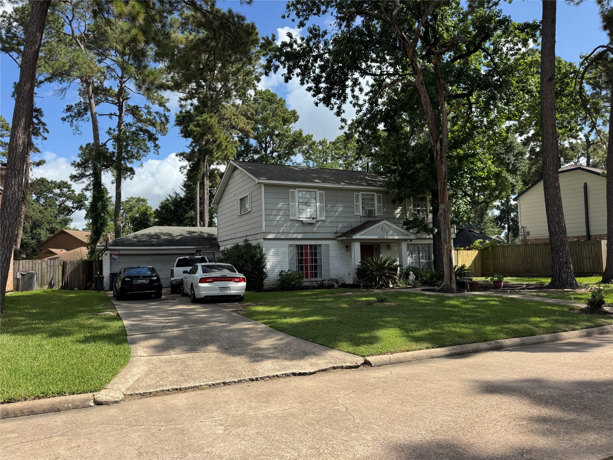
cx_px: 306
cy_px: 230
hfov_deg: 71.6
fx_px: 425
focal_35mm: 24
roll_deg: +0.2
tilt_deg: +4.4
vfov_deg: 56.8
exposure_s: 1/2604
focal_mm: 6.76
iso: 80
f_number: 1.78
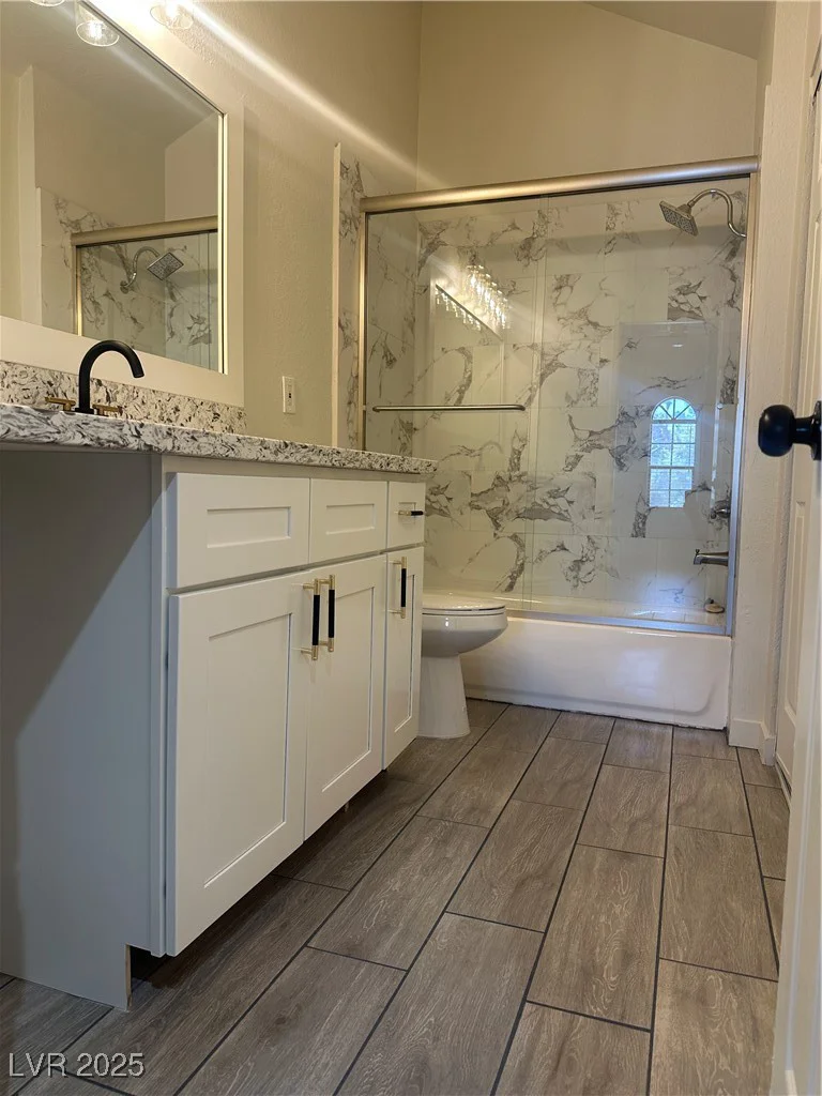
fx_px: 760
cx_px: 411
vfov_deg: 71.6
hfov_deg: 56.8
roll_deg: -1.3
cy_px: 548
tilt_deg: -4.5
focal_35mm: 24
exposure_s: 1/60
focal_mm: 6.86
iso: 125
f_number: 1.78
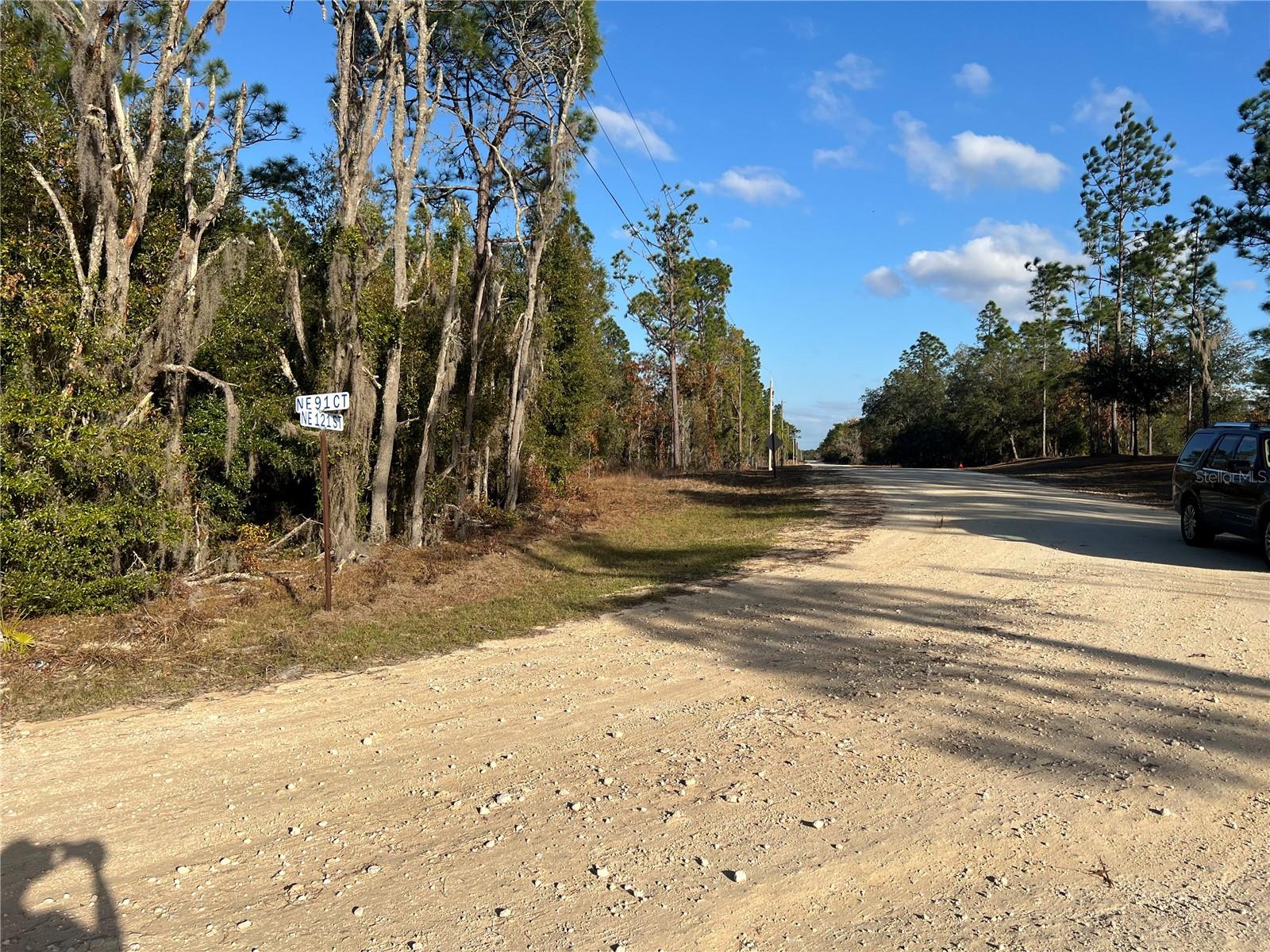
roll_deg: -0.2
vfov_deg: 53.1
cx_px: 635
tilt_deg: -2.2
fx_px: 954
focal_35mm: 26
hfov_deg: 67.3
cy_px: 476
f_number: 1.5
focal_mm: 5.7
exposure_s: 1/4630
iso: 50
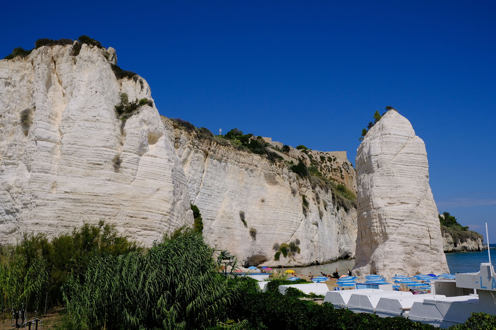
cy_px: 165
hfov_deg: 57.2
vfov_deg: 40.0
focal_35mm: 33
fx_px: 455
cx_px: 248
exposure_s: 1/3500
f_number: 8
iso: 640
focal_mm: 22.3
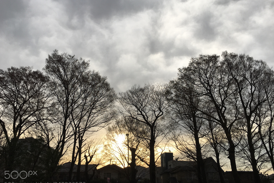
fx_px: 236
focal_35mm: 31
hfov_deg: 60.3
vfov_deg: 42.3
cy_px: 92
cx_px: 134
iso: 25
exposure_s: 1/1012
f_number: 2.2
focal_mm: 4.15
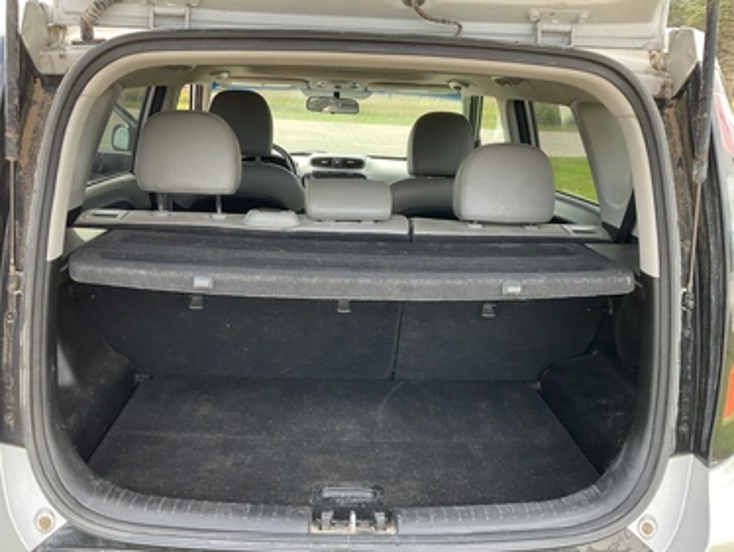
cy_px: 287
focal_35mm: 31
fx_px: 658
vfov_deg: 45.5
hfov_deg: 58.3
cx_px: 349
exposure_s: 1/122
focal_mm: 3
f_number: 1.8
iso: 32
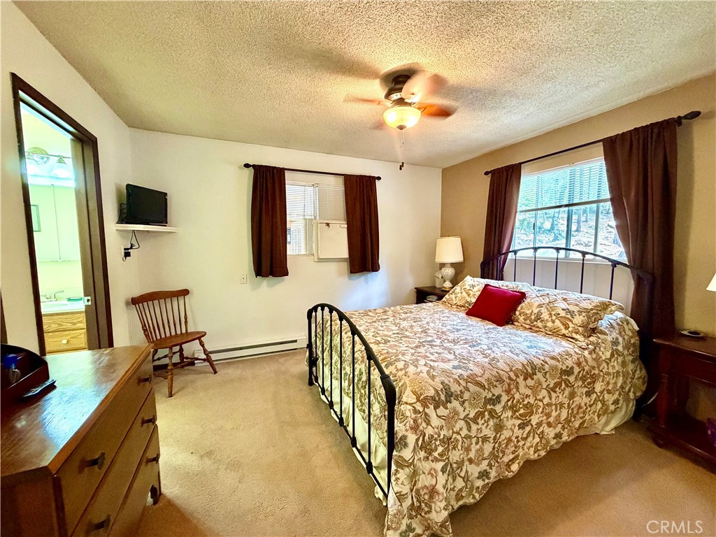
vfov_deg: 85.7
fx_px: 290
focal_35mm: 14
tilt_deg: -4.9
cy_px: 268
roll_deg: -0.2
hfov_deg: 102.1
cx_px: 358
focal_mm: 2.22
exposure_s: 1/60
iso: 500
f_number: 2.2
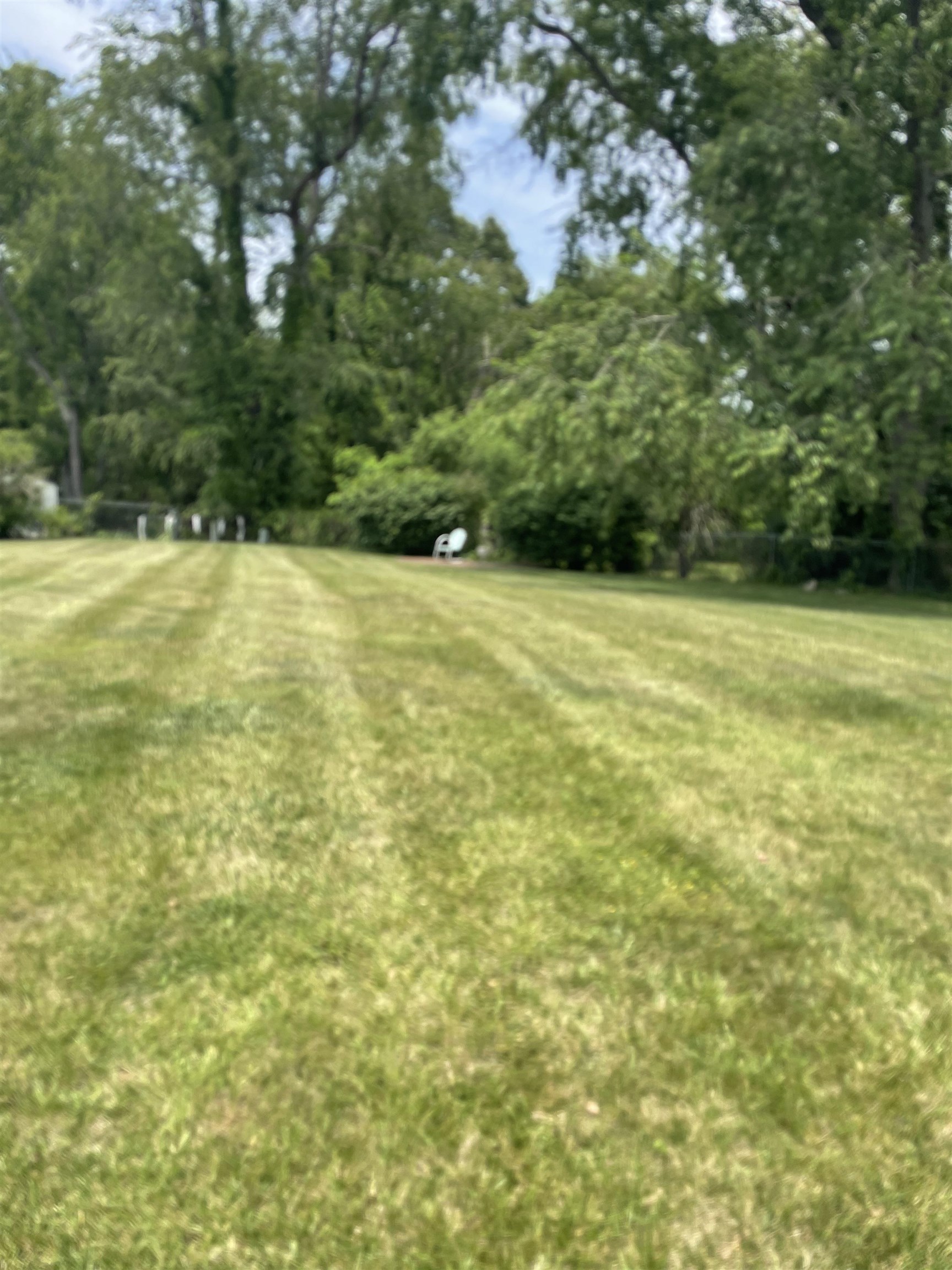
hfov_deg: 53.1
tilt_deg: -8.3
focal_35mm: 26
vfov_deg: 67.3
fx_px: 953
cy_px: 635
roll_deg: -1.0
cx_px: 476
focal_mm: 4.2
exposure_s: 1/1795
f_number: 1.6
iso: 32
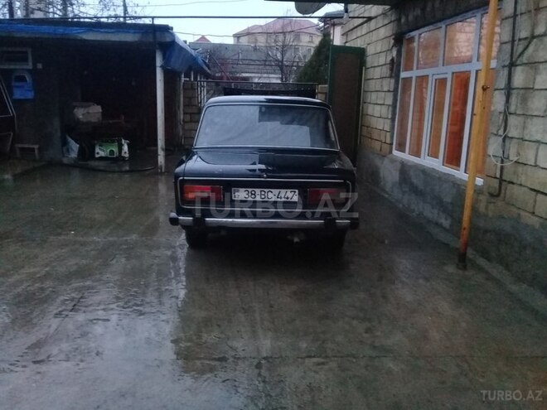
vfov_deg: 45.4
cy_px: 205
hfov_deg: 58.4
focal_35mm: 31
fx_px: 490
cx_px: 274
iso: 500
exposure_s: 1/17
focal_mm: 3.3
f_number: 2.2
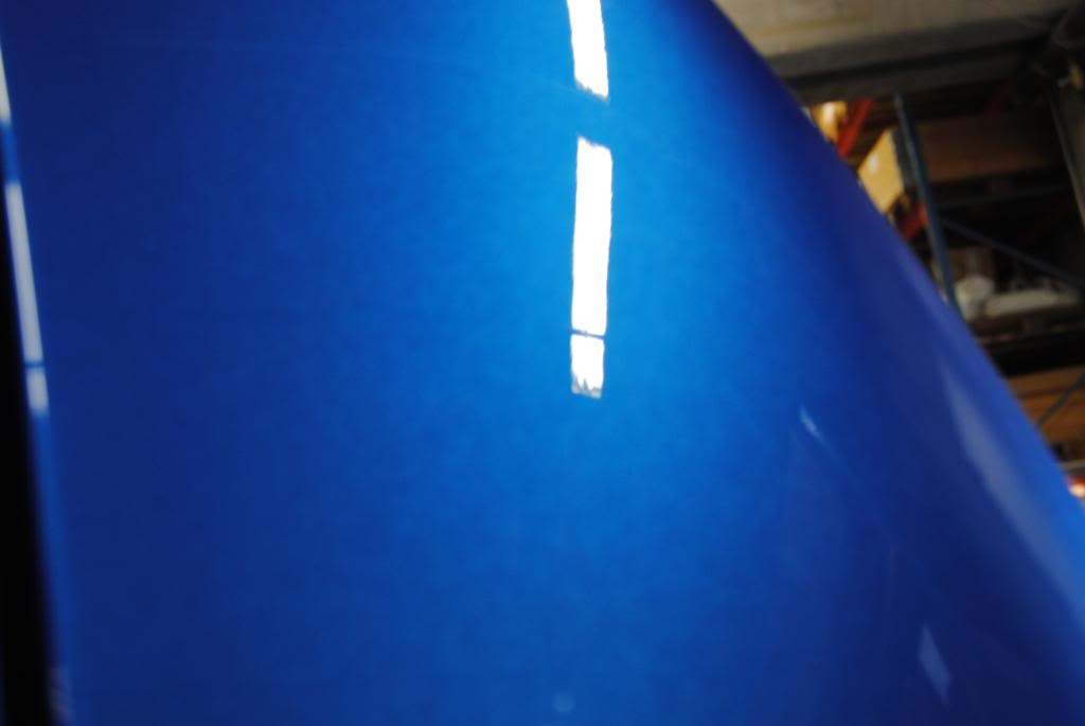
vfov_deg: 34.3
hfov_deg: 49.5
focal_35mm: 39
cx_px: 542
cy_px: 363
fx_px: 1177
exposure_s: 1/6
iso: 200
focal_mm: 26
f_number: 7.1
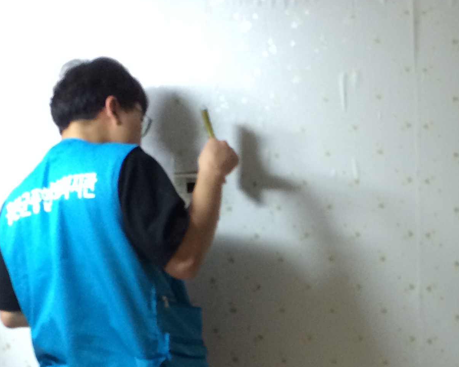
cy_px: 317
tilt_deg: -8.2
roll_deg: +2.4
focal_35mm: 77
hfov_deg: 24.6
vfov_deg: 19.6
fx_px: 1046
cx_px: 311
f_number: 2.2
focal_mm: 4.15
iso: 160
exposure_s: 1/30
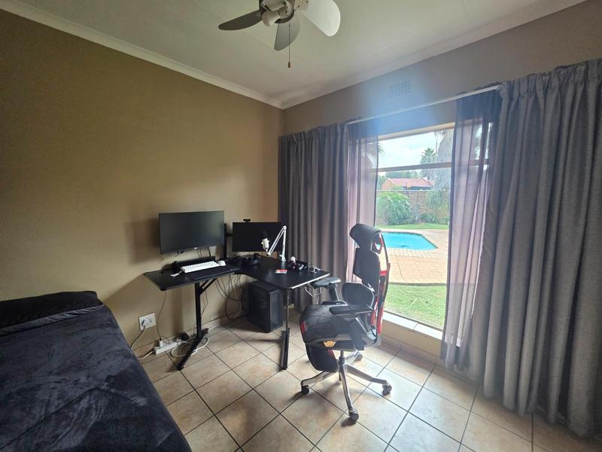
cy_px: 226
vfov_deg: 89.9
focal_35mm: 13
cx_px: 301
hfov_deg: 106.2
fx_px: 226
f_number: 1.9
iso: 400
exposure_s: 1/370
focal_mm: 2.2
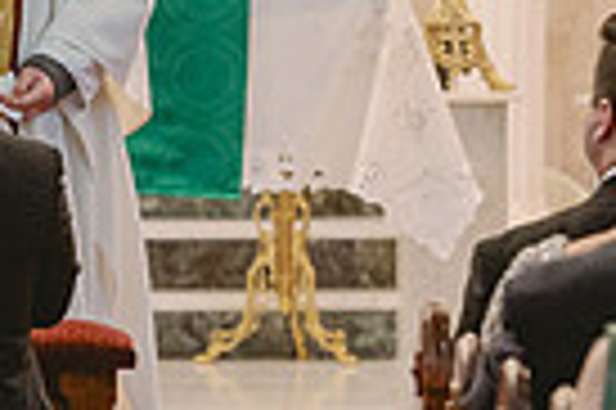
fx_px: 11194
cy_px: 203
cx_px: -252
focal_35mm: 655
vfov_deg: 2.1
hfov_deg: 3.1
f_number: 2.8
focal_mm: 155
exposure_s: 1/160
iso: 2000
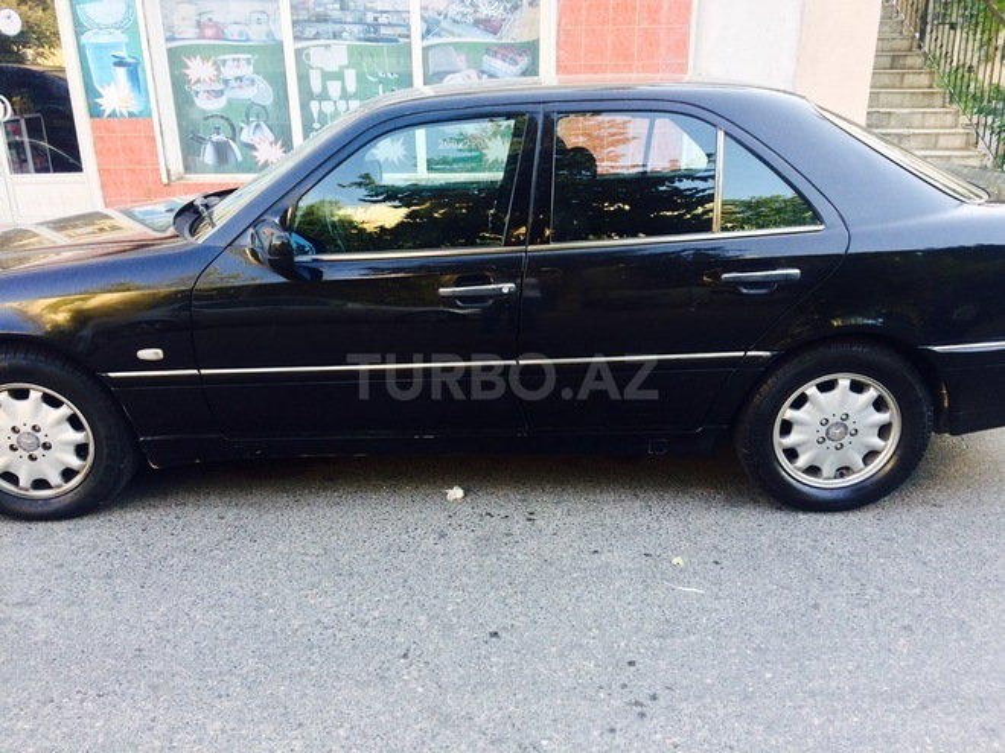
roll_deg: +1.2
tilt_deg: -18.7
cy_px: 376
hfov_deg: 61.7
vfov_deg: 48.2
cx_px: 502
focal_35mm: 29
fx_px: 842
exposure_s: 1/100
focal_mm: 4.15
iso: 64
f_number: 2.2
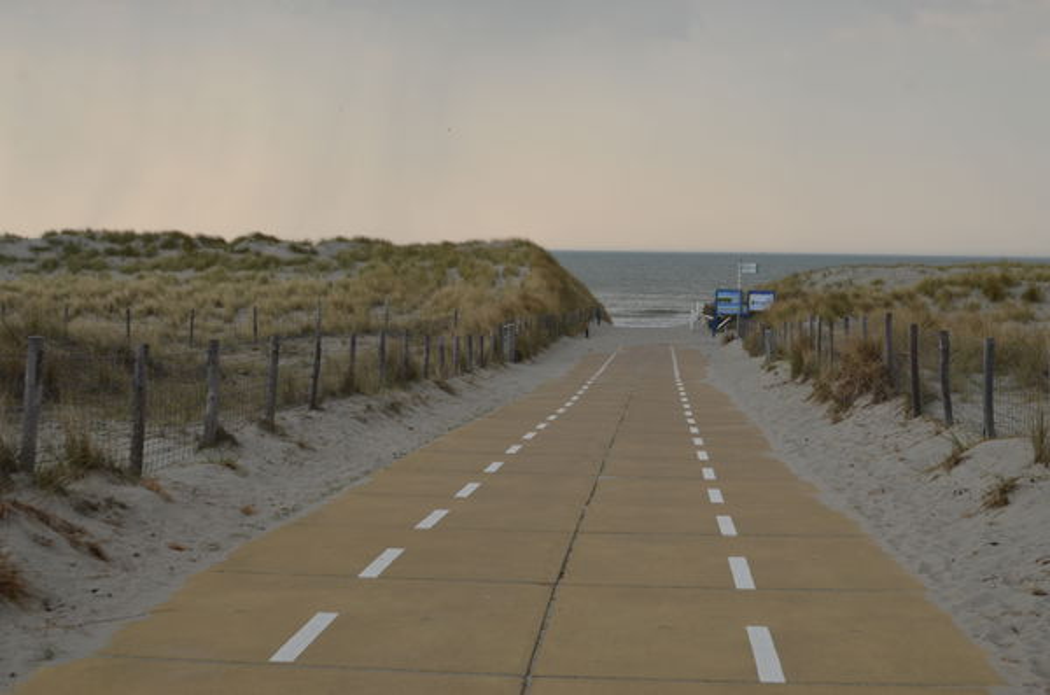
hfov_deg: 37.9
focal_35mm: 52
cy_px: 348
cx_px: 525
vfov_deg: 25.6
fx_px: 1528
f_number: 8
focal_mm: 35
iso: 180
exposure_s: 1/250
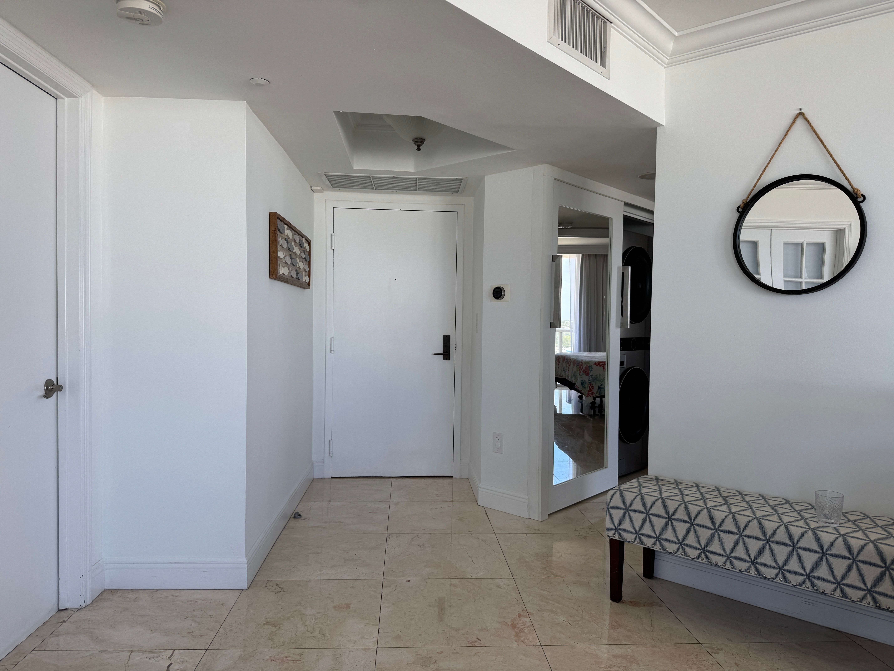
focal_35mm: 24
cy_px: 336
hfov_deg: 71.6
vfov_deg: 56.8
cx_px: 447
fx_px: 620
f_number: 1.78
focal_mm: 6.76
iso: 64
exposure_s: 1/173
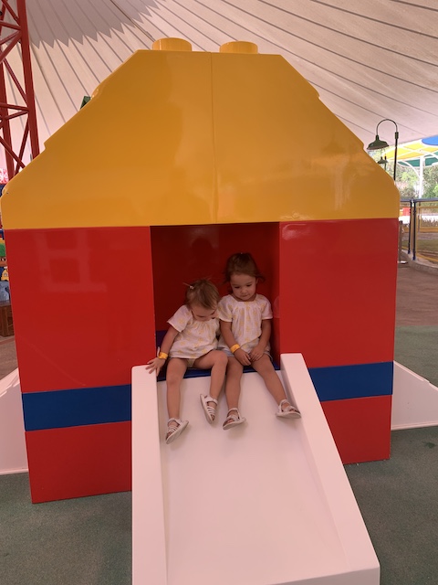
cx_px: 219
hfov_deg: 53.1
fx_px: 439
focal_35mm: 26
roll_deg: +1.4
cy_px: 292
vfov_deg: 67.3
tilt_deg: -8.8
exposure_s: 1/121
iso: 32
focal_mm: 4.25
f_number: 1.8
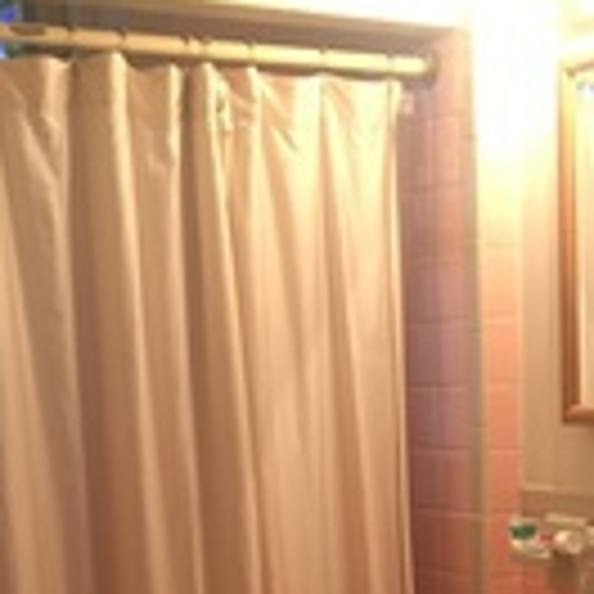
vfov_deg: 18.7
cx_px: 457
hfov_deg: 19.8
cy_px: 745
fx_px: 1689
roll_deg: +0.5
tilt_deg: -10.9
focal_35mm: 87
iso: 125
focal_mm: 4.15
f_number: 2.2
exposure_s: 1/30
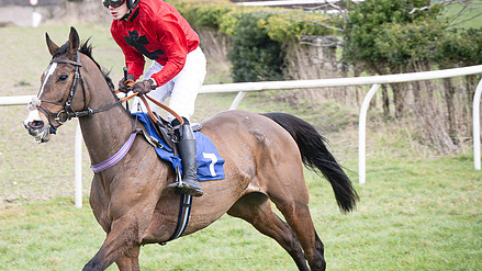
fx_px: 3425
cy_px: 136
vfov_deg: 4.5
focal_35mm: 268
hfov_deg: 8.0
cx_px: 140
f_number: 4
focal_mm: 86
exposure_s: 1/400
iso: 200
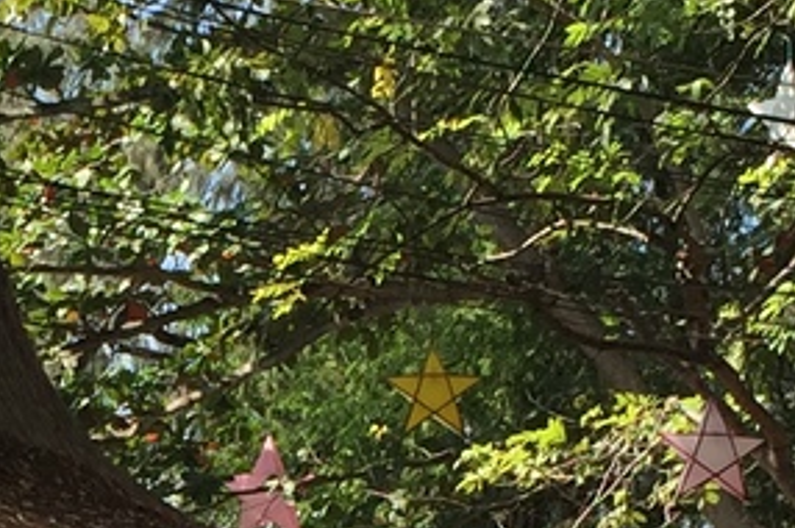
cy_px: 820
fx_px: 3728
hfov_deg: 12.0
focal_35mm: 169
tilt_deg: +2.5
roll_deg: -0.5
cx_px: -28
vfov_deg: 7.9
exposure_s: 1/898
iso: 32
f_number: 2.2
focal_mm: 4.15
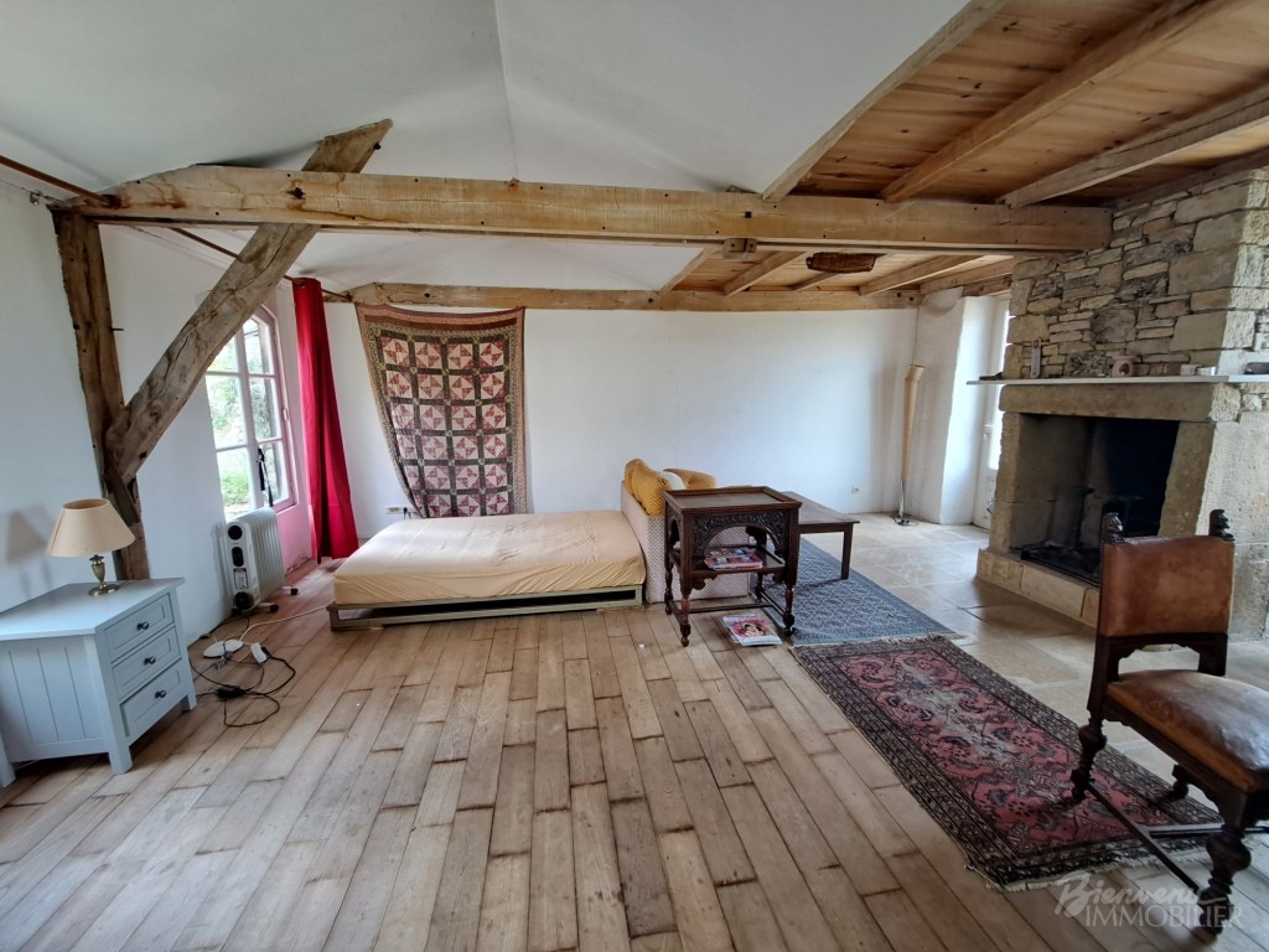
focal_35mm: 13
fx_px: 477
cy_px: 476
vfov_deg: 89.9
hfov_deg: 106.2
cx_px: 634
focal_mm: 1.74
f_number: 2.2
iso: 80
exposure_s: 1/40
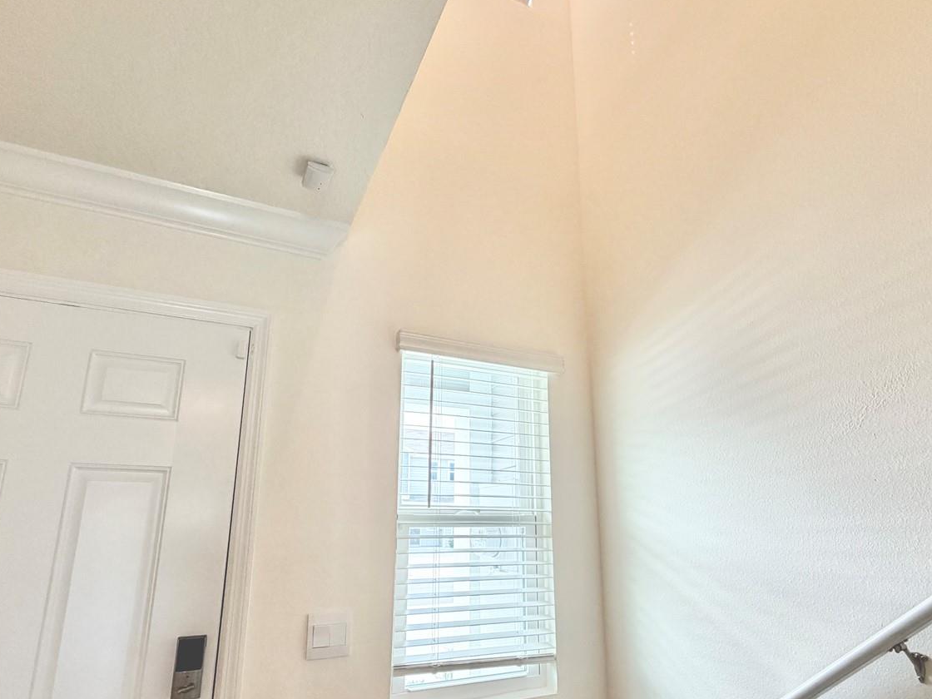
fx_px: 538
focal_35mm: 20
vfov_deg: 65.6
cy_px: 400
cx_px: 480
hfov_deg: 81.7
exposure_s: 1/120
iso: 160
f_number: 2.2
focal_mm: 2.22
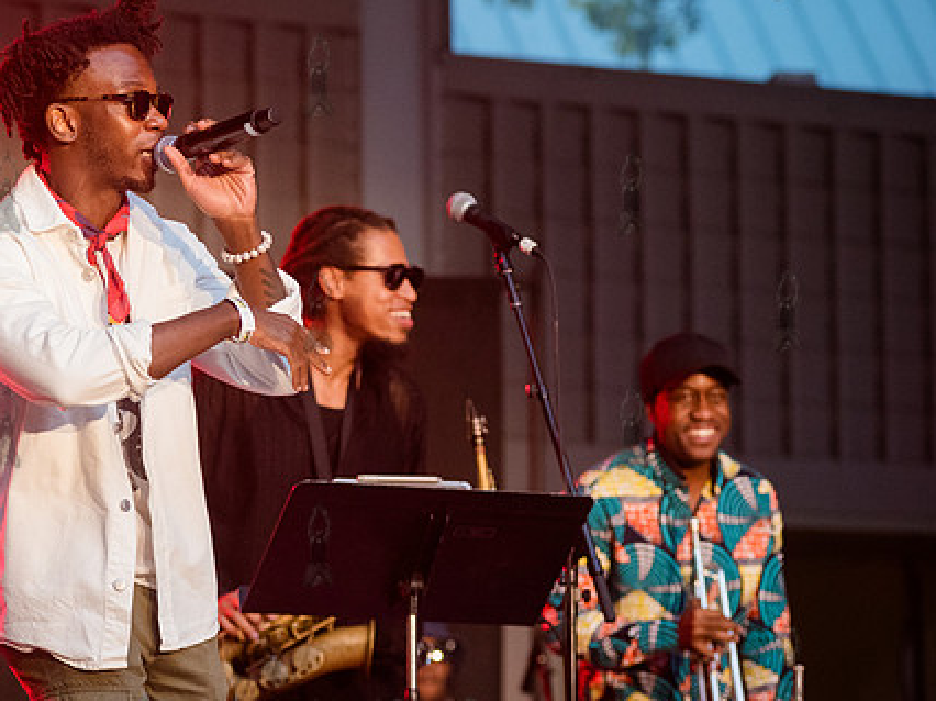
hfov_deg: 9.8
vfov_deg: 7.3
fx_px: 5459
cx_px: 140
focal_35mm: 202
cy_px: 281
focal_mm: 120
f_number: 4
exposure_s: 1/400
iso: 3200
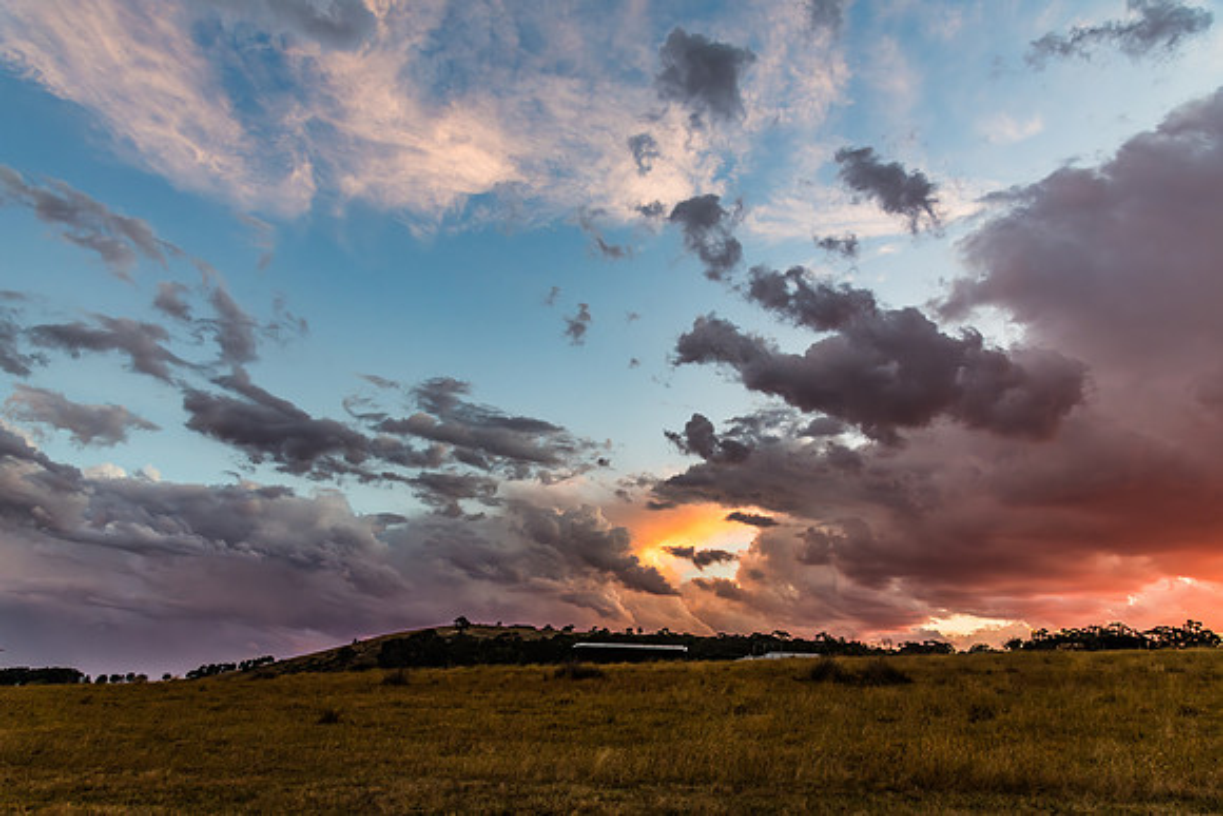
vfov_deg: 53.2
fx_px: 815
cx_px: 612
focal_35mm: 24
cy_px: 408
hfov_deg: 73.7
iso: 800
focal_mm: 24
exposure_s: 1/125
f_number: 8
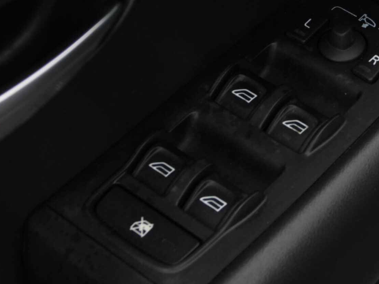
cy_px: 103
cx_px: 263
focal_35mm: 131
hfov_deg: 15.0
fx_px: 1434
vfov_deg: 11.3
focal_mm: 16.3
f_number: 3.5
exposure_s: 1/100
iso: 100
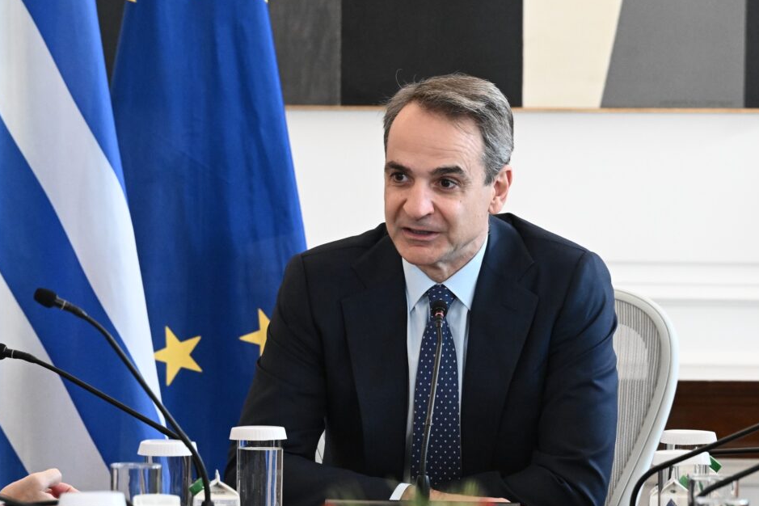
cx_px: 382
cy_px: 241
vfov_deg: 4.2
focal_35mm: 327
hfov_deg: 6.3
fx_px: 6894
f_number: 6.3
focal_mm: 200
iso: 6400
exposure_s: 1/320
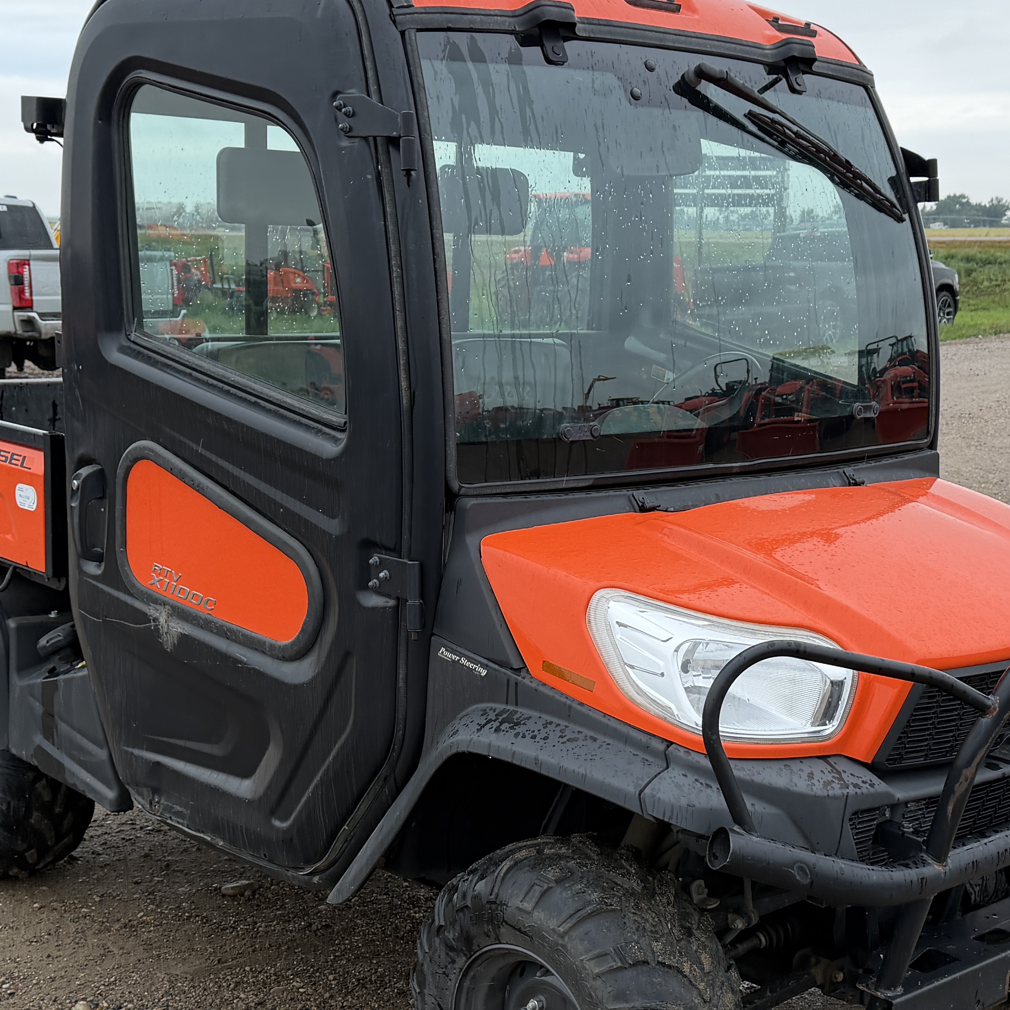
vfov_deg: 32.7
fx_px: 1717
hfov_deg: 32.8
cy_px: 606
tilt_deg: -11.2
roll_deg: +0.7
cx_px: 540
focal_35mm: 52
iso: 100
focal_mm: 6.76
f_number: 1.78
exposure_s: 1/376
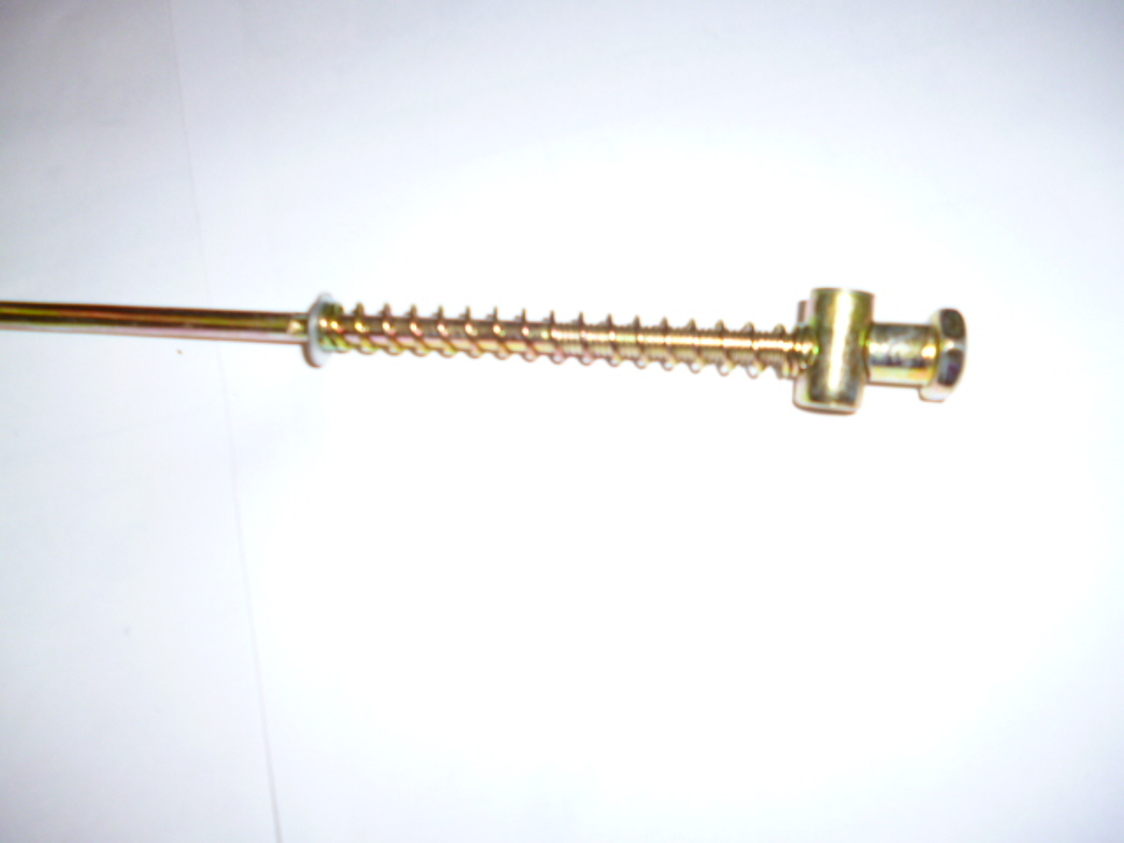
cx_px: 562
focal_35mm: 28
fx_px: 909
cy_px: 422
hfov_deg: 63.4
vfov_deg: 49.7
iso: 100
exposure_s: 1/60
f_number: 3.1
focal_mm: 5
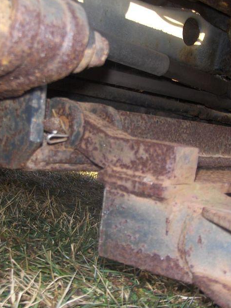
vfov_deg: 40.4
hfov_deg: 30.9
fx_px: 418
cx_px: 117
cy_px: 153
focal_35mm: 47
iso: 100
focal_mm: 7.4
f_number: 3.6
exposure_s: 1/60
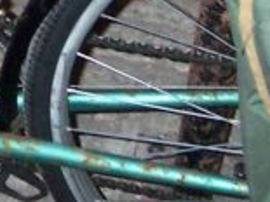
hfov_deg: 12.6
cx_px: -80
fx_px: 1185
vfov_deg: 9.4
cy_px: -134
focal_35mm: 152
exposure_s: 1/30
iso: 200
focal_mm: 3.8
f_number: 2.8
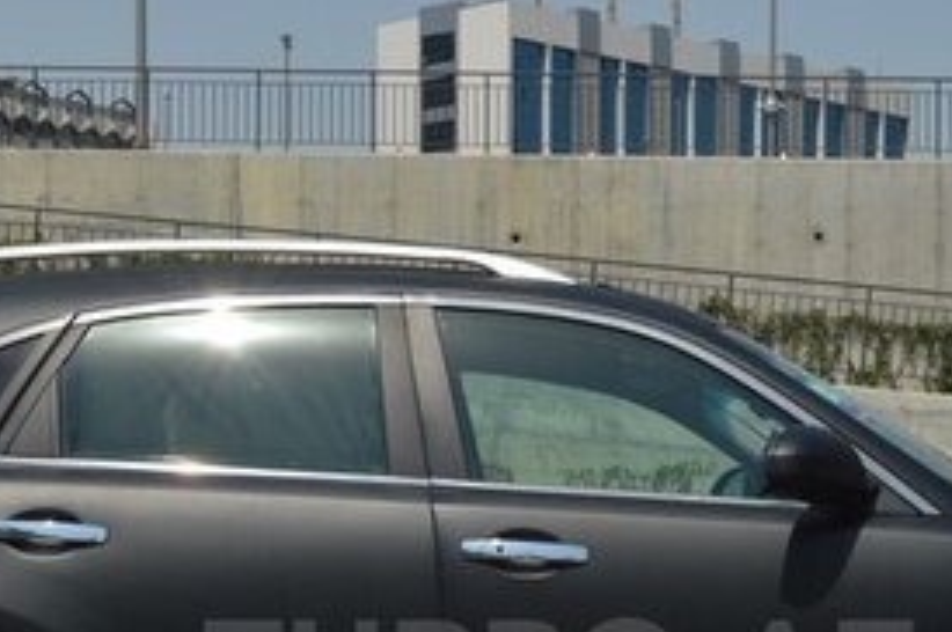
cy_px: 672
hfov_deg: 21.7
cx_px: 559
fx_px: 2483
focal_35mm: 94
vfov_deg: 14.2
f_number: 13
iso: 100
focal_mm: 26
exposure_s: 1/200
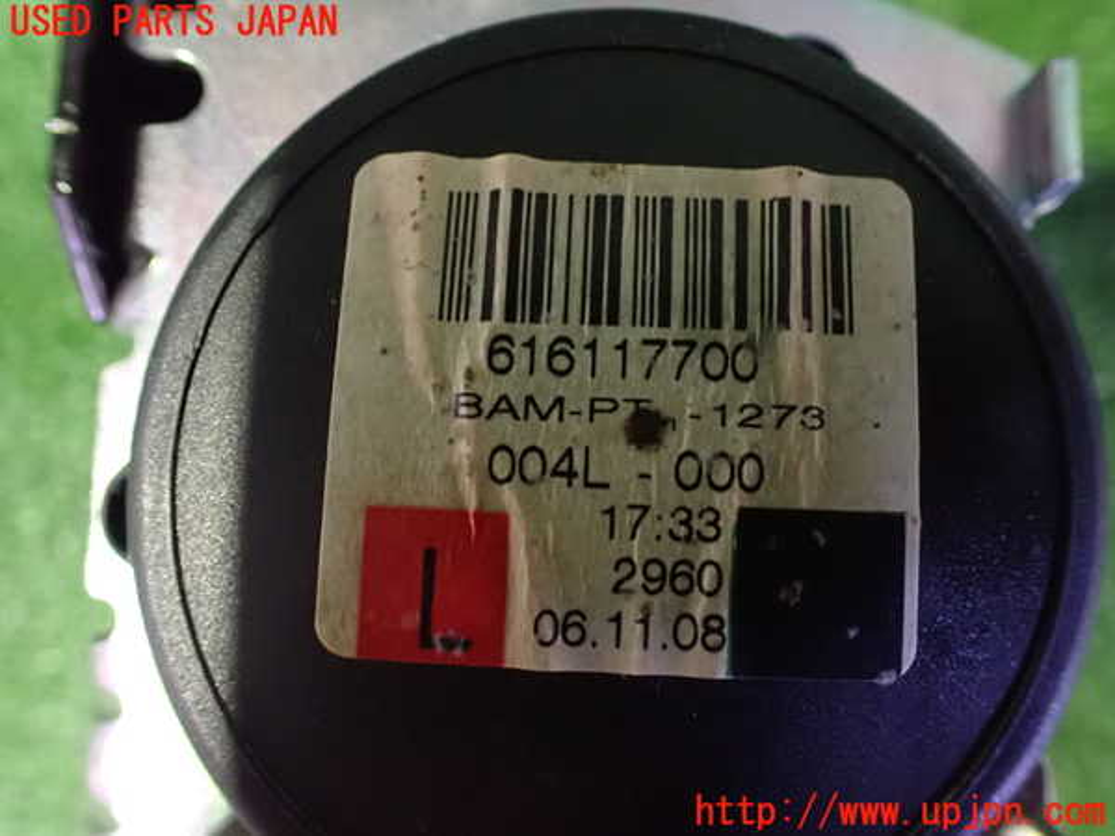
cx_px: 558
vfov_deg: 46.8
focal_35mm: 30
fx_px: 966
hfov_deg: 60.0
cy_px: 418
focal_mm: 5.4
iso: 1600
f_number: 2.3
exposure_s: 1/25
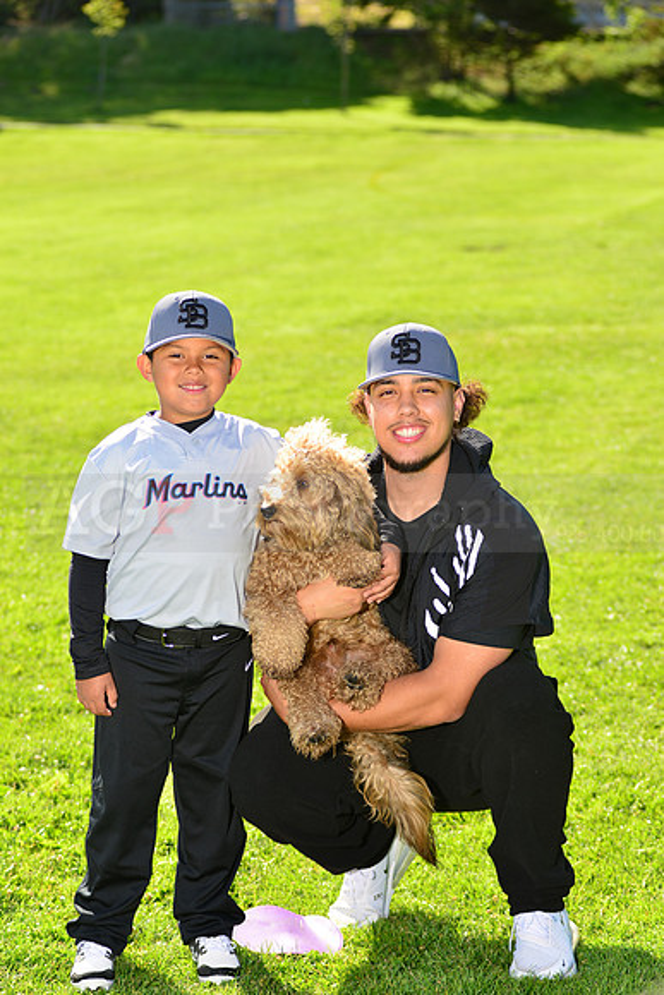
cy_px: 498
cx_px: 332
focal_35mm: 95
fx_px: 2627
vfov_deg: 21.5
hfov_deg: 14.4
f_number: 5
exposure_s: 1/250
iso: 100
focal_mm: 95
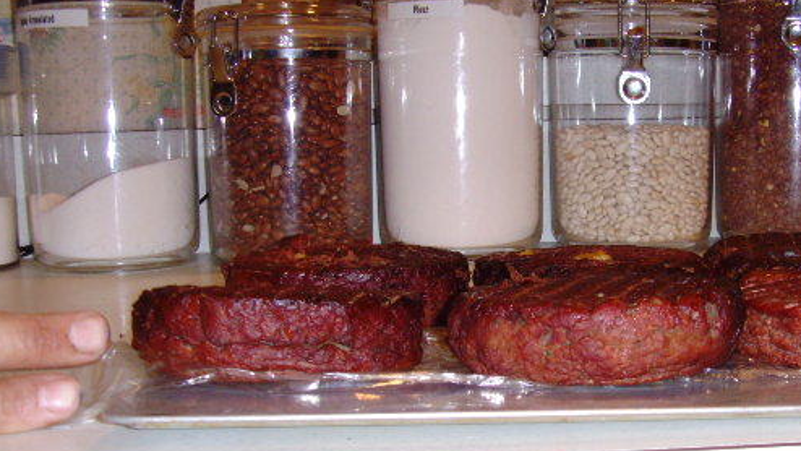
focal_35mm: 55
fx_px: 1168
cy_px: 281
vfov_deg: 21.8
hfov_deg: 37.5
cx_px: 514
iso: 200
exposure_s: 1/45
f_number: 3.5
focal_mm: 6.6
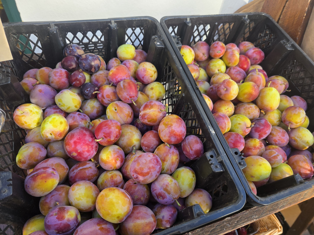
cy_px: 118
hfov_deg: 73.9
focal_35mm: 23
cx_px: 157
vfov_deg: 58.9
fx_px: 209
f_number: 1.7
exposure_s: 1/359
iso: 64
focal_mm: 6.3
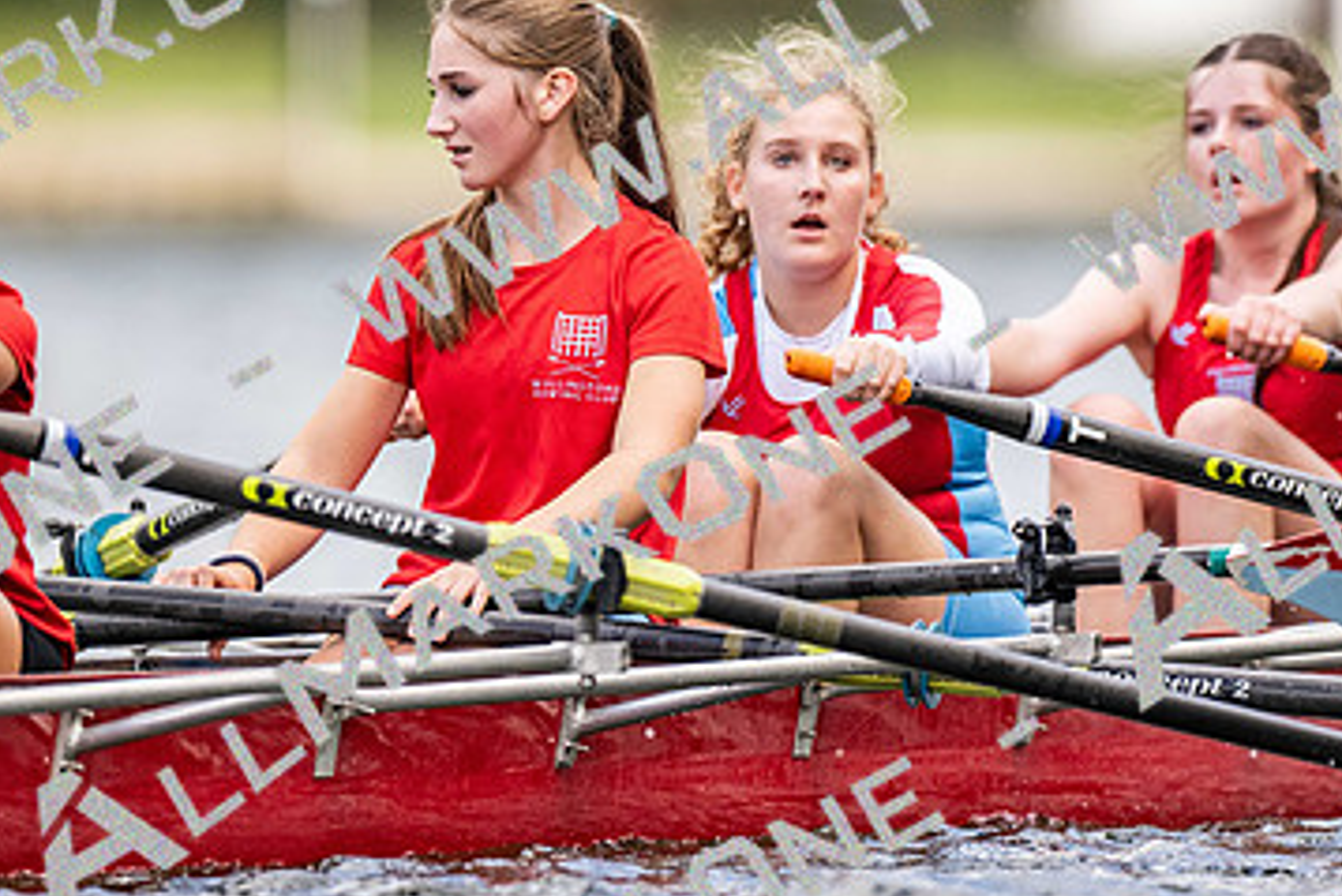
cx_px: 798
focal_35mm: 972
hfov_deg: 2.1
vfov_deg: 1.4
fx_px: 36247
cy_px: 354
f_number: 4
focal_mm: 600
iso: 640
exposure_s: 1/2500
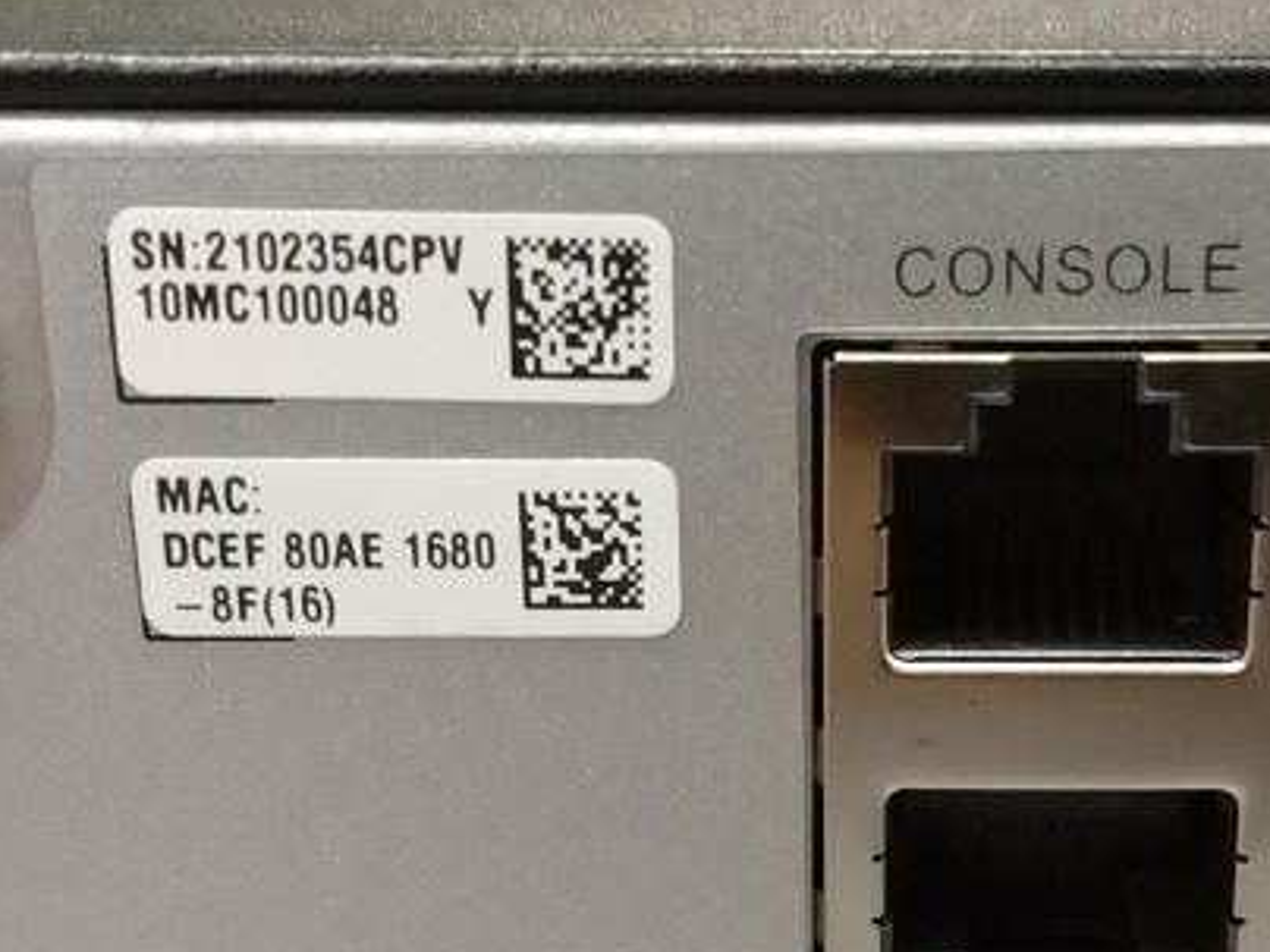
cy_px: 894
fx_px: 2531
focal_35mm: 69
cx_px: 849
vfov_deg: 20.8
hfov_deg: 28.0
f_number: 2.2
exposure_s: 1/17
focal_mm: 3.3
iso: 400
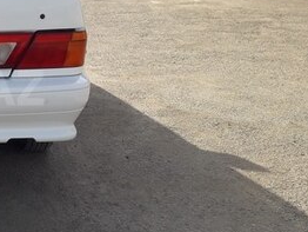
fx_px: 606
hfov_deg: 25.2
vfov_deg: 21.6
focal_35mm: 68
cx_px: -76
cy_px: 88
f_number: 1.9
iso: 40
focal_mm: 3.6
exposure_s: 1/763
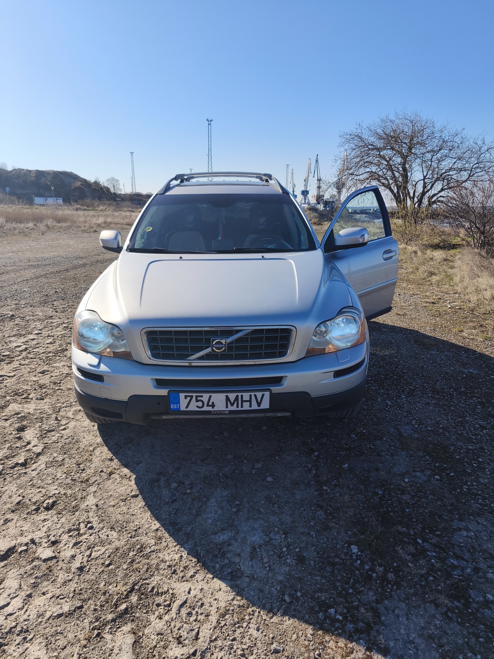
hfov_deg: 58.9
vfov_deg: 73.9
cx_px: 247
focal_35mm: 23
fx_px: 438
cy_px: 330
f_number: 1.7
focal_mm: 5.35
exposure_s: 1/3918
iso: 80
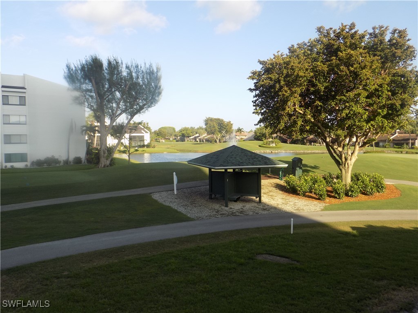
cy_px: 156
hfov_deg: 65.3
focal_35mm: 27
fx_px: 326
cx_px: 209
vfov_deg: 51.4
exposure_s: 1/400
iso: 80
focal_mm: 4.8
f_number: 3.2
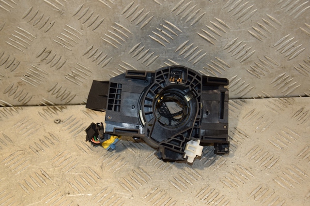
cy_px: 103
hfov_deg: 29.9
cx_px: 155
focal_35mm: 68
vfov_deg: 20.1
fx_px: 581
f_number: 4.8
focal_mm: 45
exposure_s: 1/160
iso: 800
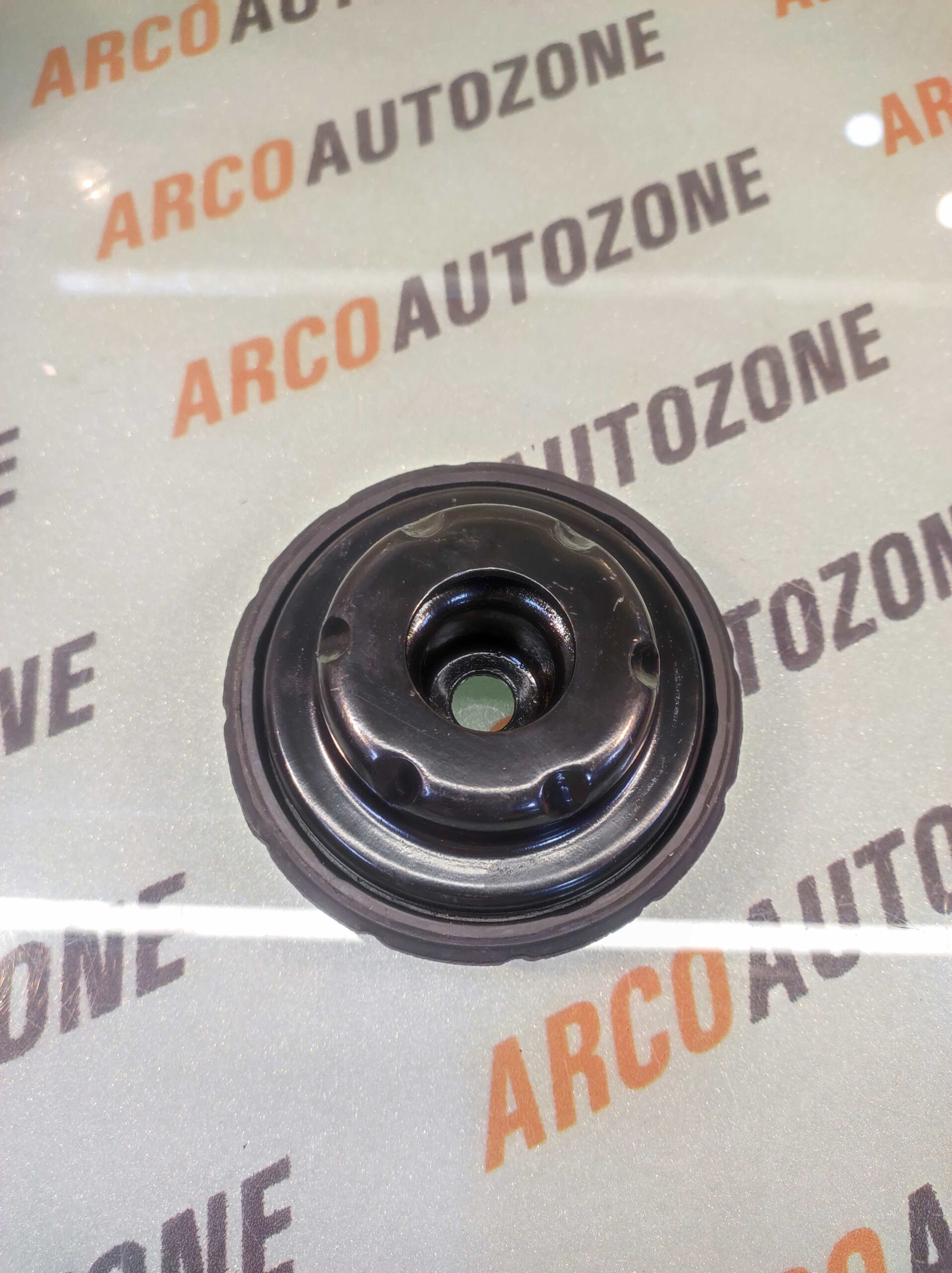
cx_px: 476
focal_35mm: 17
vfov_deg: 91.1
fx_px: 624
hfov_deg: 74.7
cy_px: 636
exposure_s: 1/33
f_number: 1.79
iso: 1071
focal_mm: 4.74
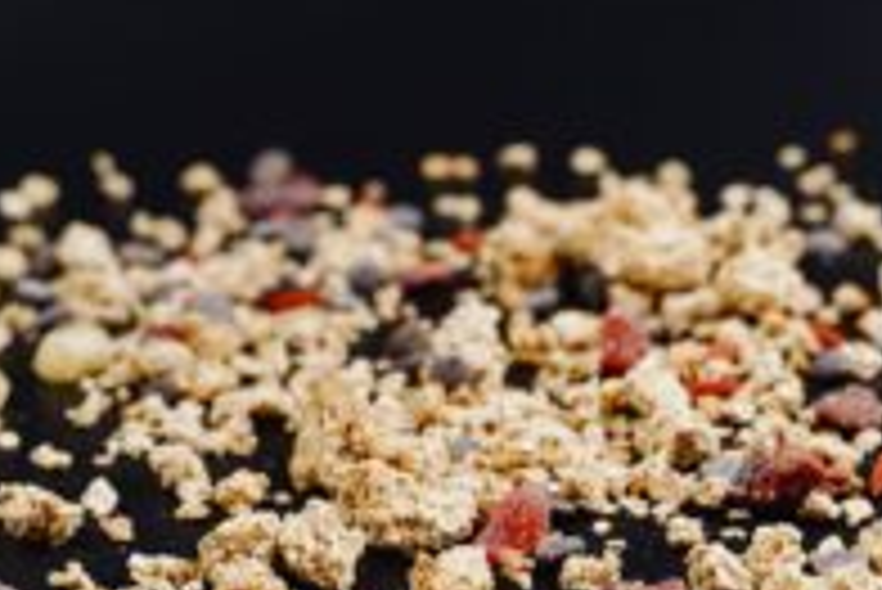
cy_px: 507
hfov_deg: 19.8
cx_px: 518
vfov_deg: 13.2
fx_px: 2525
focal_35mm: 103
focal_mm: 47
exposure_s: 1/160
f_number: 4
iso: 500
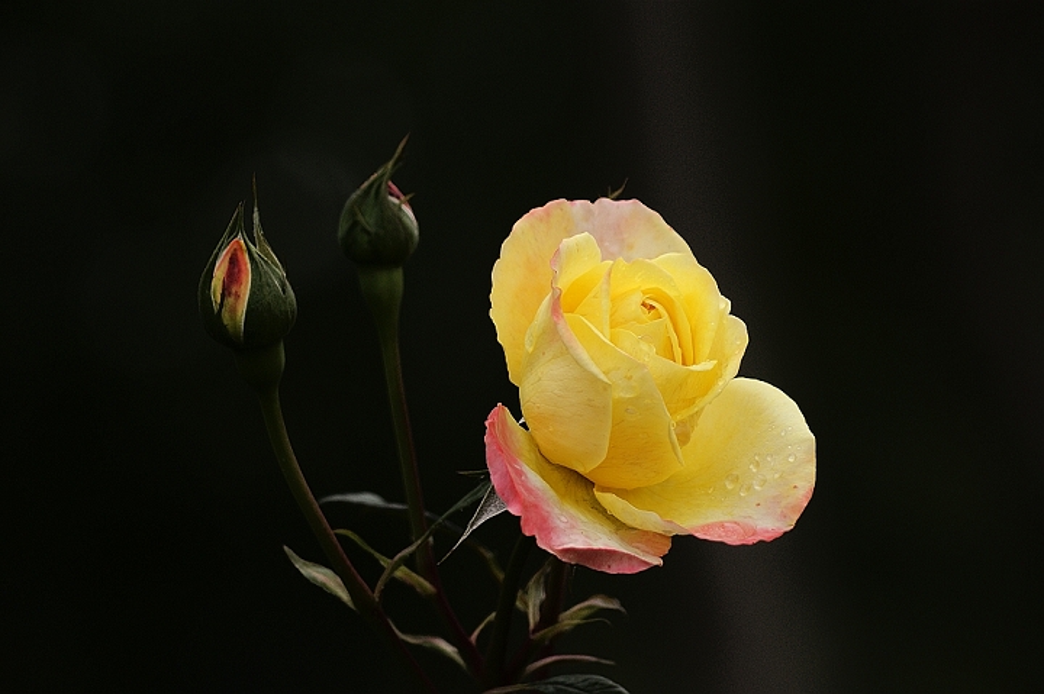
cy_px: 347
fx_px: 6955
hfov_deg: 8.6
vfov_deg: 5.7
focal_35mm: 240
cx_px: 522
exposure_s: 1/320
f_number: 5.6
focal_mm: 160
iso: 125
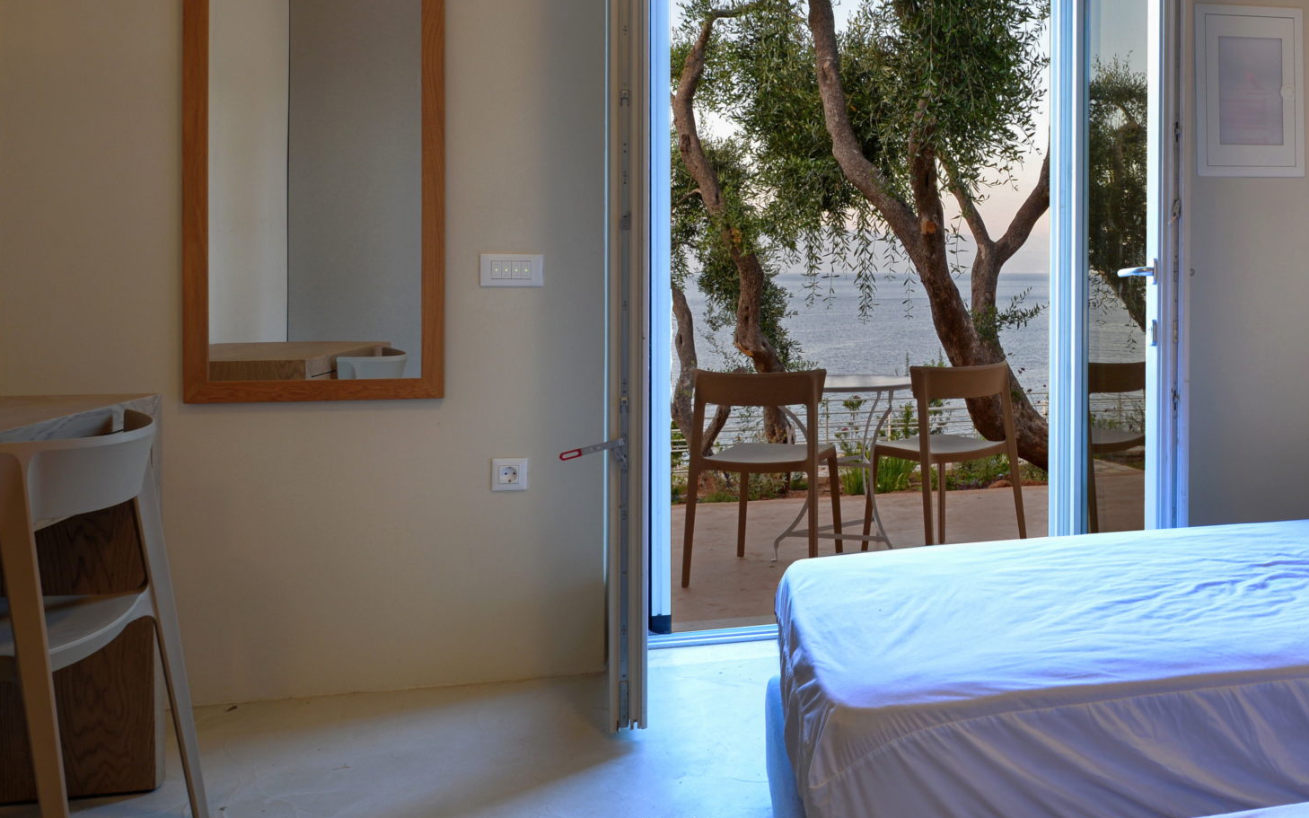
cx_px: 1100
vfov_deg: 37.0
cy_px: 290
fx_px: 1213
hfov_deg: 52.0
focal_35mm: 34
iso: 100
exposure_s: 1/40
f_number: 11
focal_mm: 19
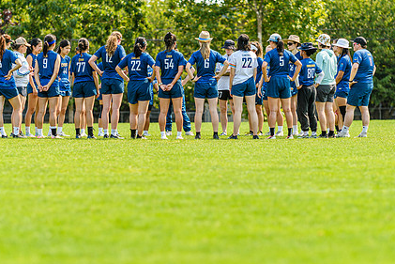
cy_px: 162
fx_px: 3402
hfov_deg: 6.6
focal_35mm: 310
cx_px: 175
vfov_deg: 4.4
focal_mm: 150
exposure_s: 1/1600
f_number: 2.8
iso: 100
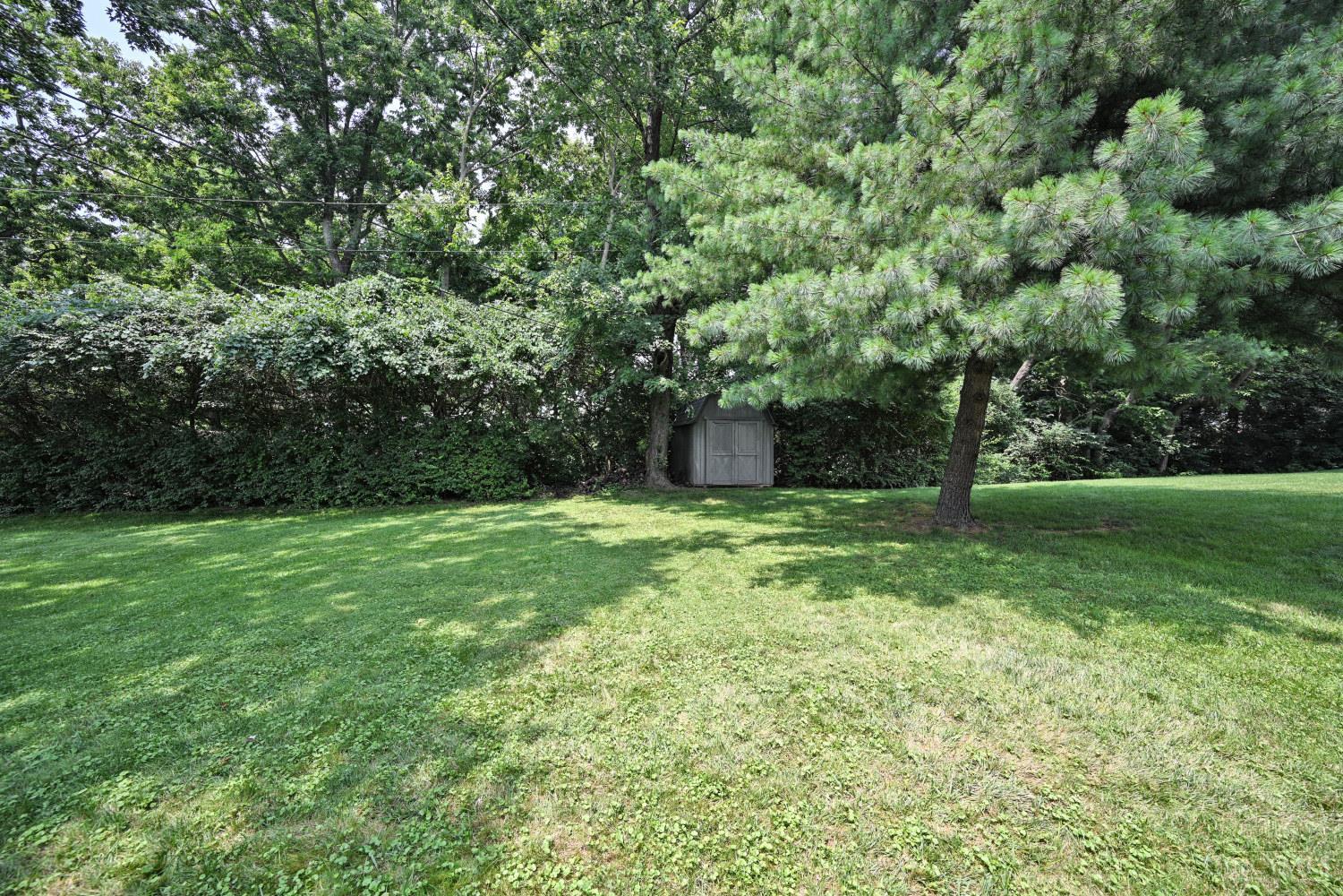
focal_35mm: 14
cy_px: 448
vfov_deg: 81.2
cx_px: 672
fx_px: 522
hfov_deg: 104.3
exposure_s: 1/250
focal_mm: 14
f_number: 5.6
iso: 140
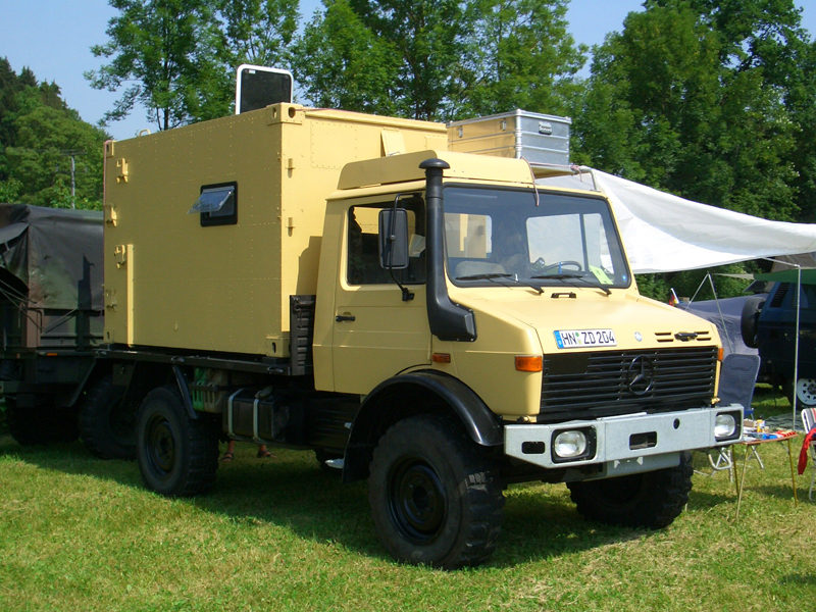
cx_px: 408
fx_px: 1155
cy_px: 306
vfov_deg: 29.7
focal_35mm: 49
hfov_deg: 38.9
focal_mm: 8.2
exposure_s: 1/400
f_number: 5
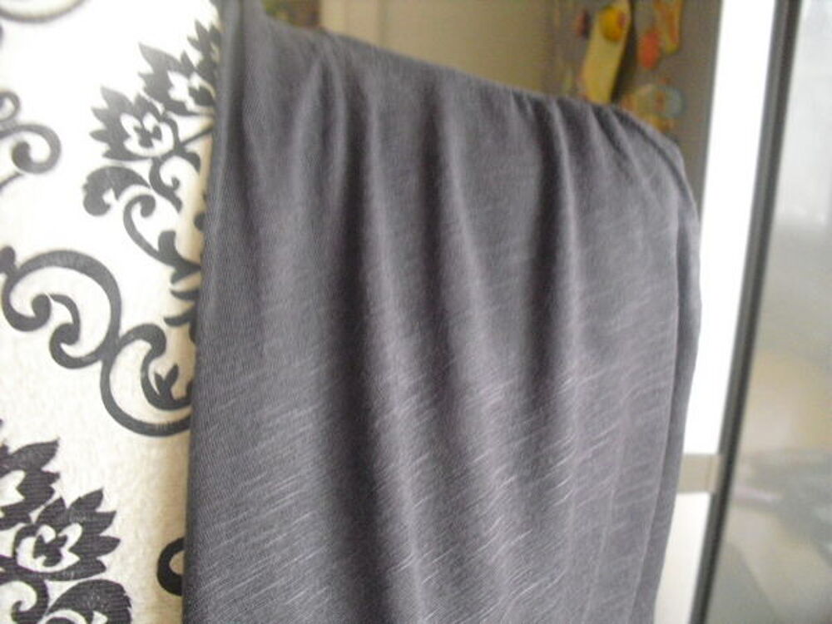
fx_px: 865
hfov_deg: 51.4
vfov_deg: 39.7
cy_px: 312
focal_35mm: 36
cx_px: 416
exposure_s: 1/15
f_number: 3.1
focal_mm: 6.3
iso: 800
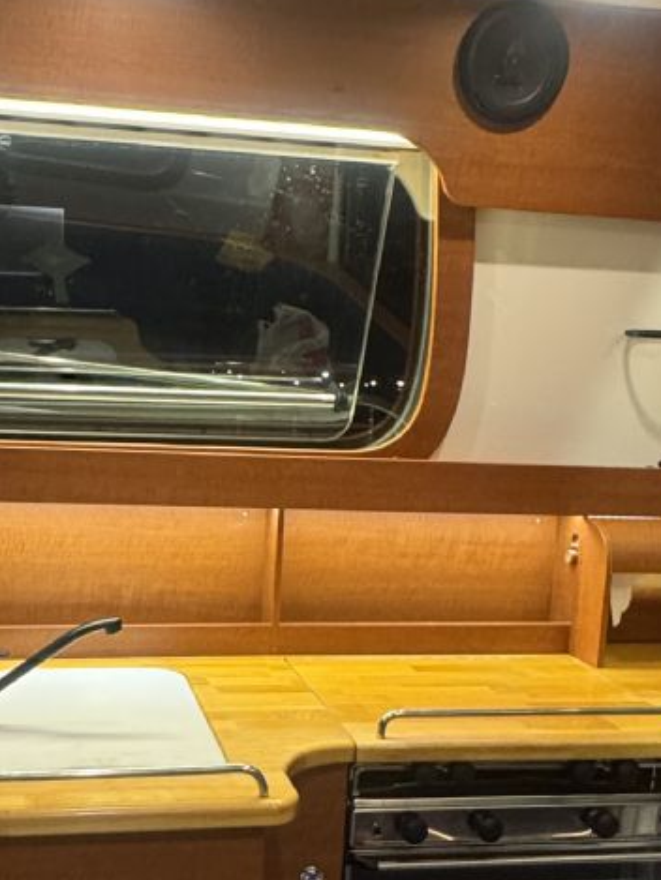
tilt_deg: -9.3
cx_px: 199
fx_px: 1094
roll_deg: -1.7
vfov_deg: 43.5
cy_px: 555
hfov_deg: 33.2
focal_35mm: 43
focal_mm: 2.22
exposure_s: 1/60
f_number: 2.2
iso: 500
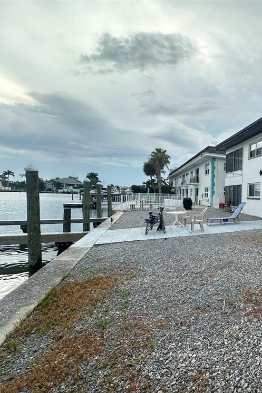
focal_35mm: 20
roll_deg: -1.8
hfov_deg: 49.2
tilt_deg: -0.4
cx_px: 268
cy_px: 202
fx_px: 218
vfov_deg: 84.0
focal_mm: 2.22
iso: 40
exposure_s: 1/596
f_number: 2.2
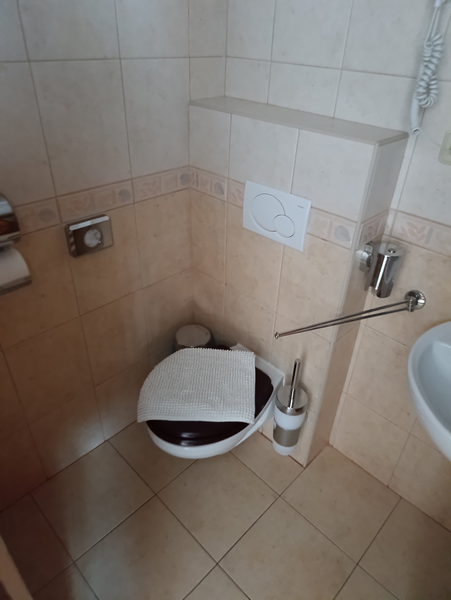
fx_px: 399
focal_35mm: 23
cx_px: 226
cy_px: 300
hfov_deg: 59.0
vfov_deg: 73.8
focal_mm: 6.14
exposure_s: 1/20
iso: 10000
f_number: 1.6
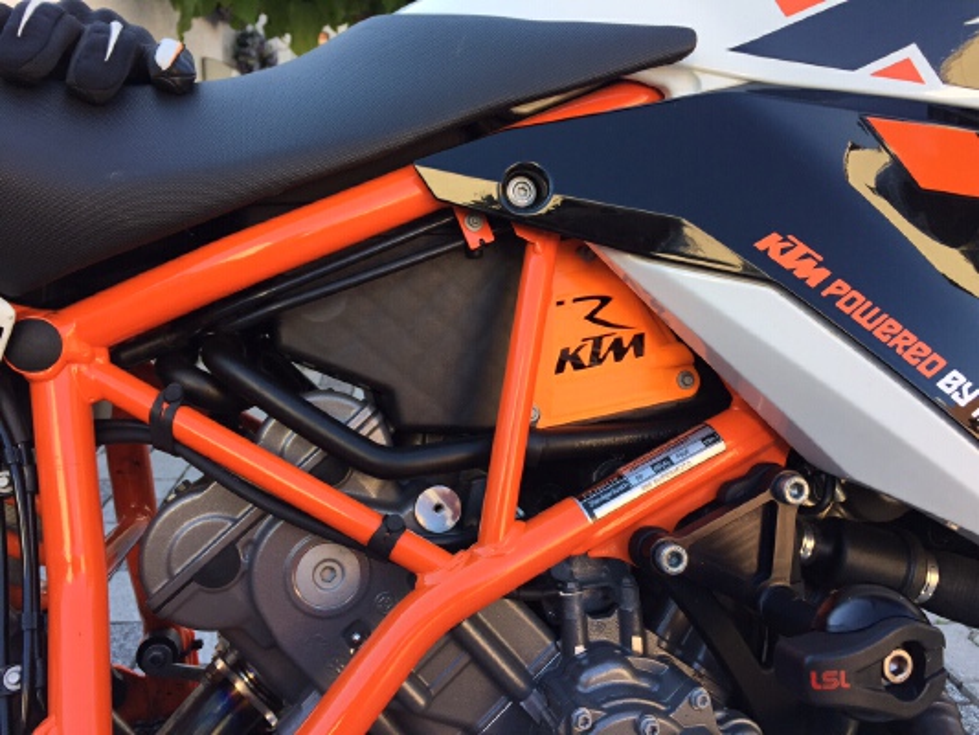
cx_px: 490
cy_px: 368
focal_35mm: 29
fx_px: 820
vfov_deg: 48.2
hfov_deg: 61.6
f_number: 2.2
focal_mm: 4.15
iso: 32
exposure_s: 1/183
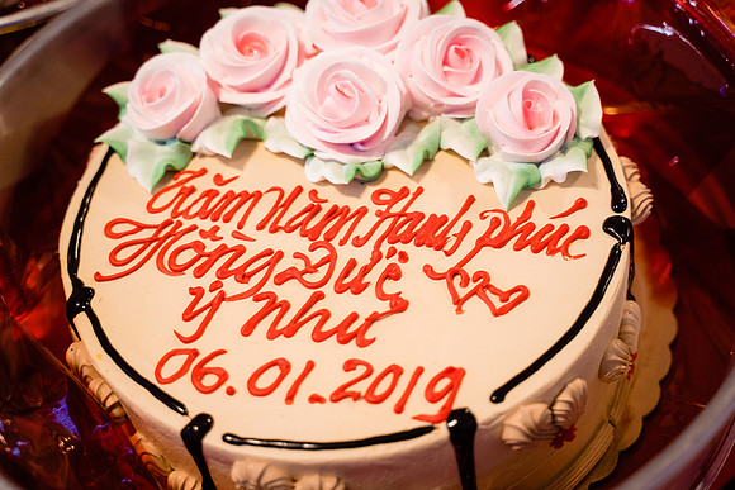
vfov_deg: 25.1
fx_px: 1103
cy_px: 245
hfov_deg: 36.9
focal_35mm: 54
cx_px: 368
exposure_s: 1/125
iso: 2000
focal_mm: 54
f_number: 2.8
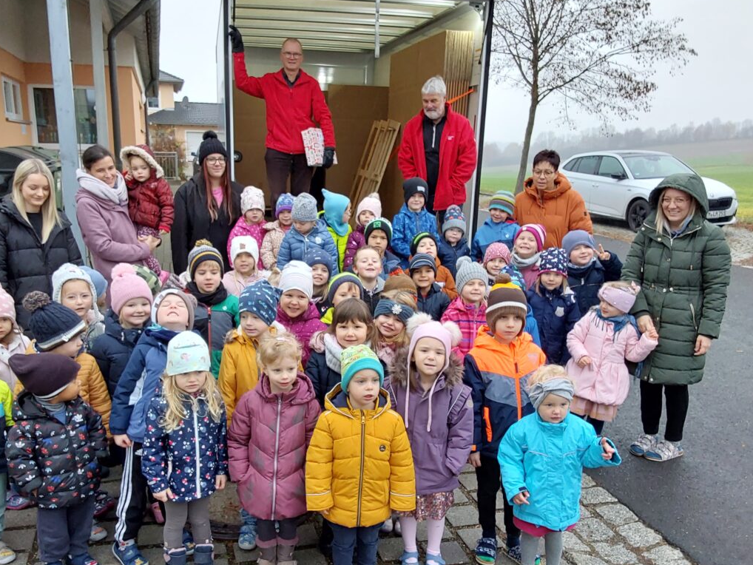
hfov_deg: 55.3
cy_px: 311
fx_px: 718
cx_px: 345
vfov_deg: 42.9
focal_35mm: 33
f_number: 1.9
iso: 64
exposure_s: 1/60
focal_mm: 2.91
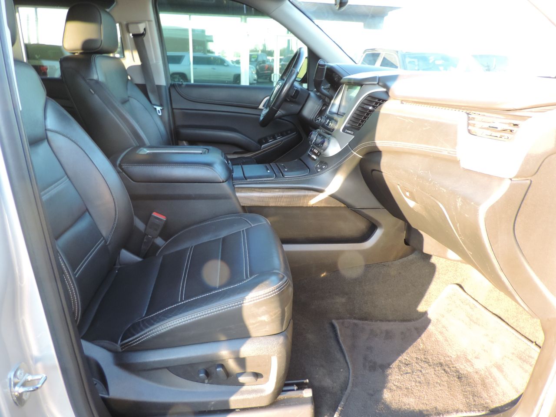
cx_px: 278
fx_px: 385
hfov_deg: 71.6
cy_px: 208
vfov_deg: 56.8
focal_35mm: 24
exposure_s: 1/30
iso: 220
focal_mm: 4.3
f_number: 3
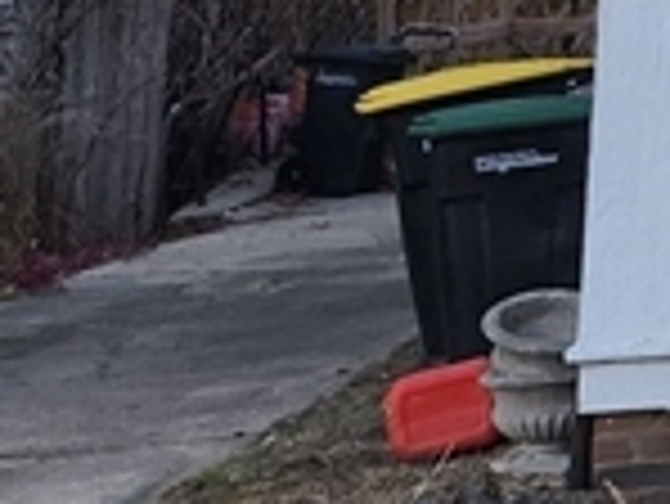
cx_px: 2284
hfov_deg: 8.9
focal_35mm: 158
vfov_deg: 8.7
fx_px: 3061
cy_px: -598
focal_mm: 5.54
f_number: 1.8
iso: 40
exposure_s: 1/180
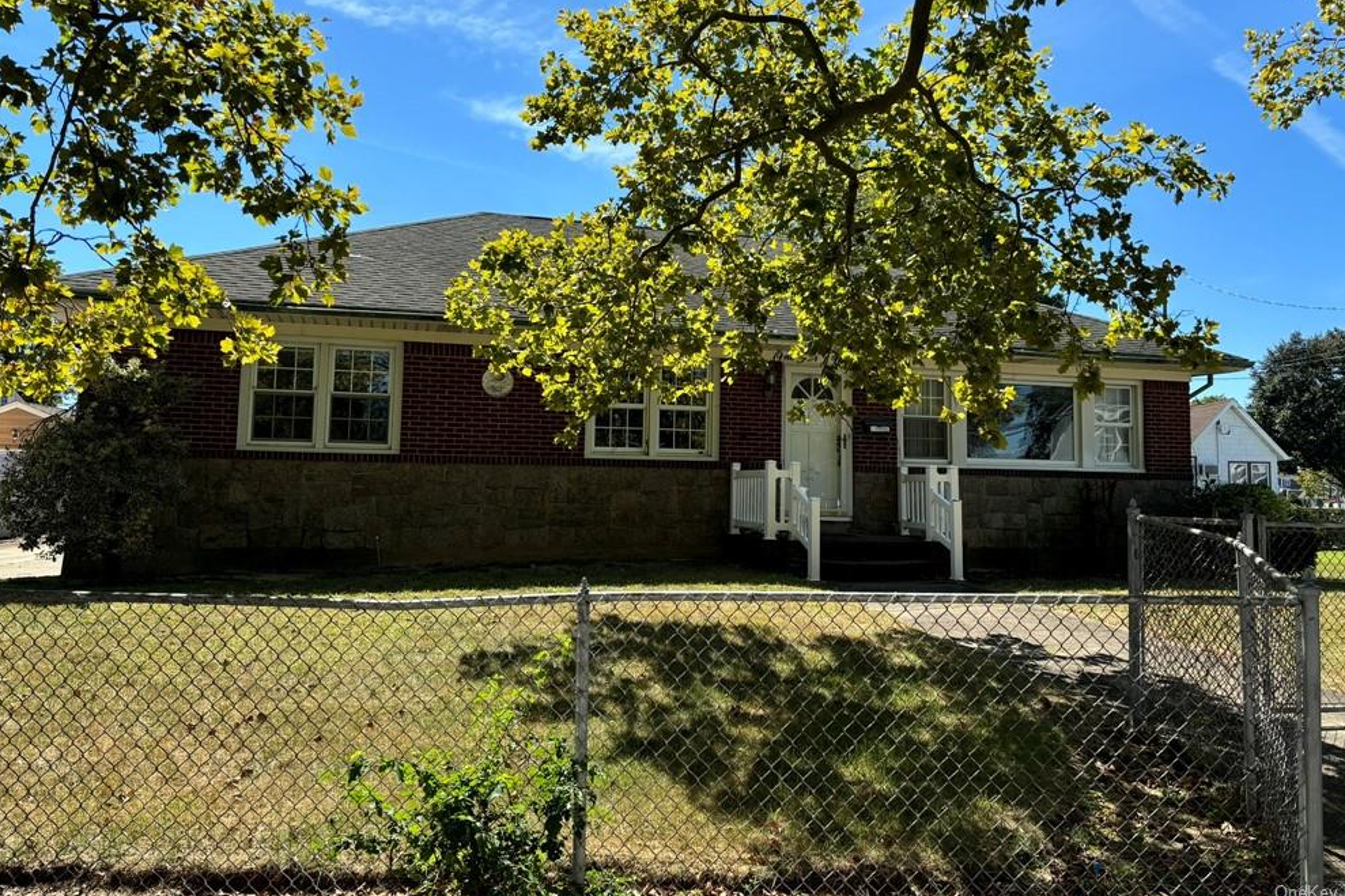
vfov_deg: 46.3
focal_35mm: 28
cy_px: 383
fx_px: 1046
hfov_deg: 65.5
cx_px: 692
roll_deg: -0.9
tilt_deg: +5.1
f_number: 1.6
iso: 50
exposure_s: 1/1845
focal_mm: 5.96
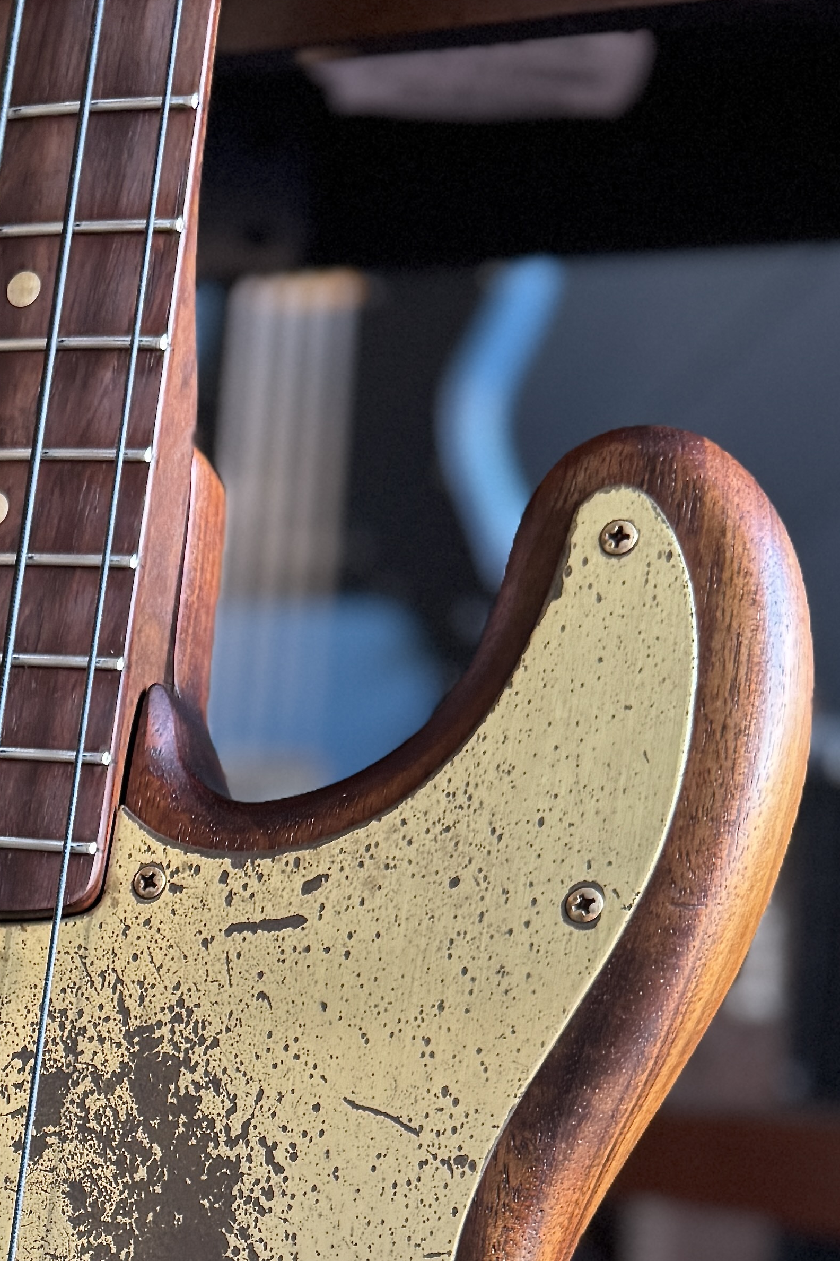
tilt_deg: -15.8
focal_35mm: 60
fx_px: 2100
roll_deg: -0.3
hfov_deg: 21.3
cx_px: -127
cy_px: 1321
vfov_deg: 30.5
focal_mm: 6.76
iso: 500
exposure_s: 1/60
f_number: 1.78
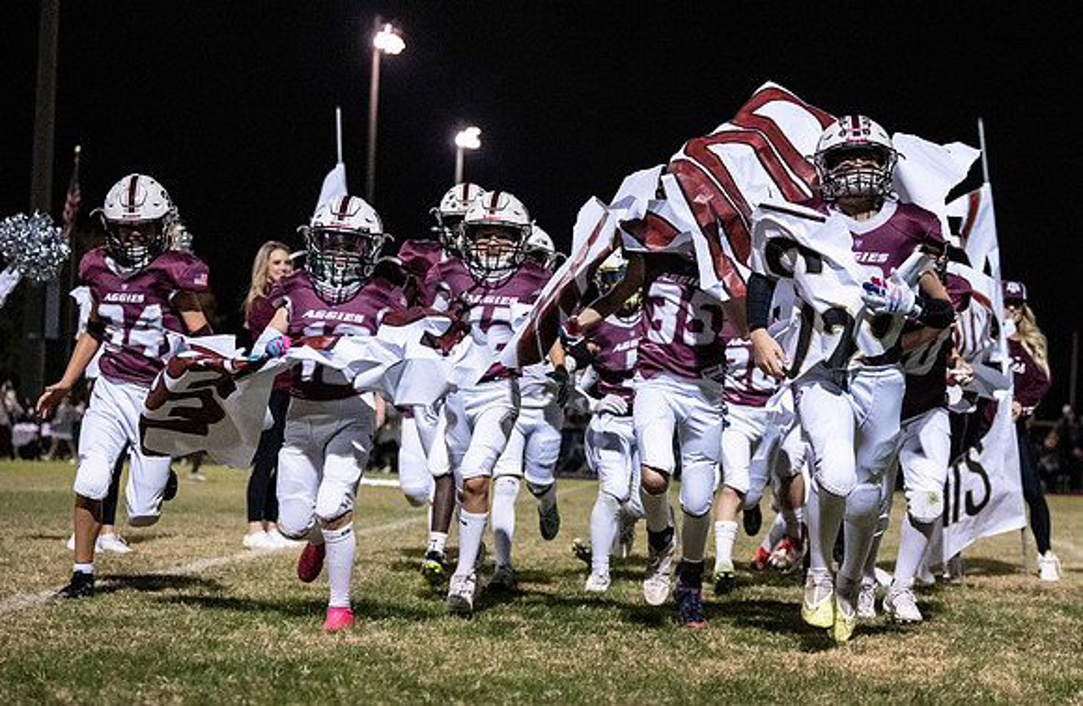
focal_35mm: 93
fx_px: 2766
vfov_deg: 14.5
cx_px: 682
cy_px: 385
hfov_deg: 22.1
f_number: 3.2
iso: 12800
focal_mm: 70
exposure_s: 1/1000
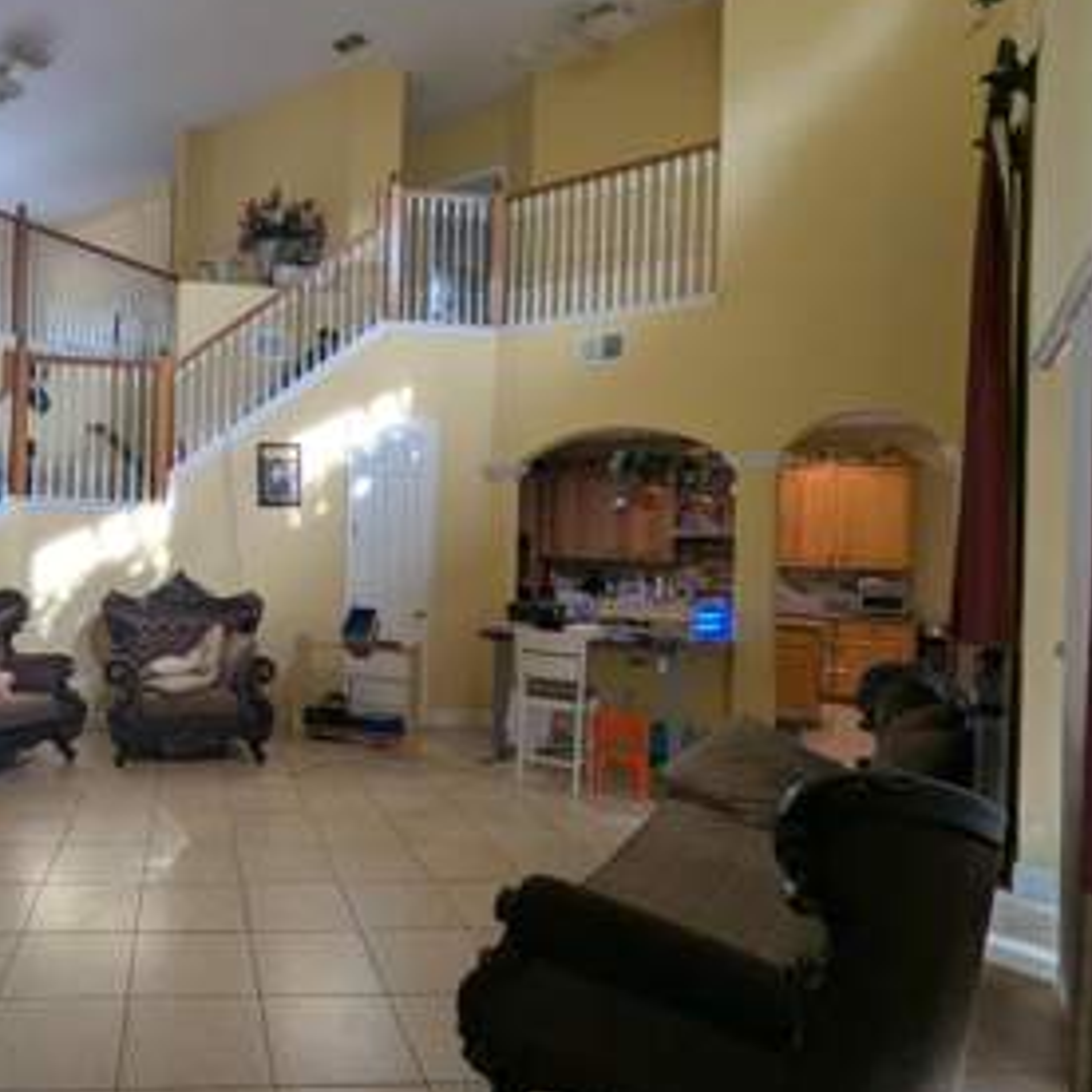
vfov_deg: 74.8
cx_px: 237
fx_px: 714
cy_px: 530
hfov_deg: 68.5
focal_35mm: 20
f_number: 2.2
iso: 137
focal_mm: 1.95
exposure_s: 1/44.6
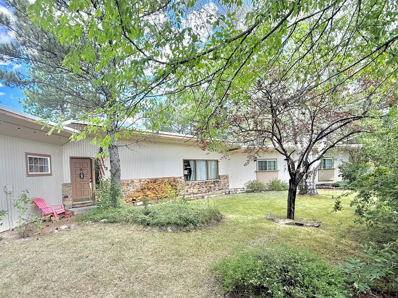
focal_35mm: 18
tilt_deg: -1.6
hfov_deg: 87.3
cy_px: 178
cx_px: 172
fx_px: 207
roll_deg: +2.2
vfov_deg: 70.9
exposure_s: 1/361
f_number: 2.2
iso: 64
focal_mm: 2.22
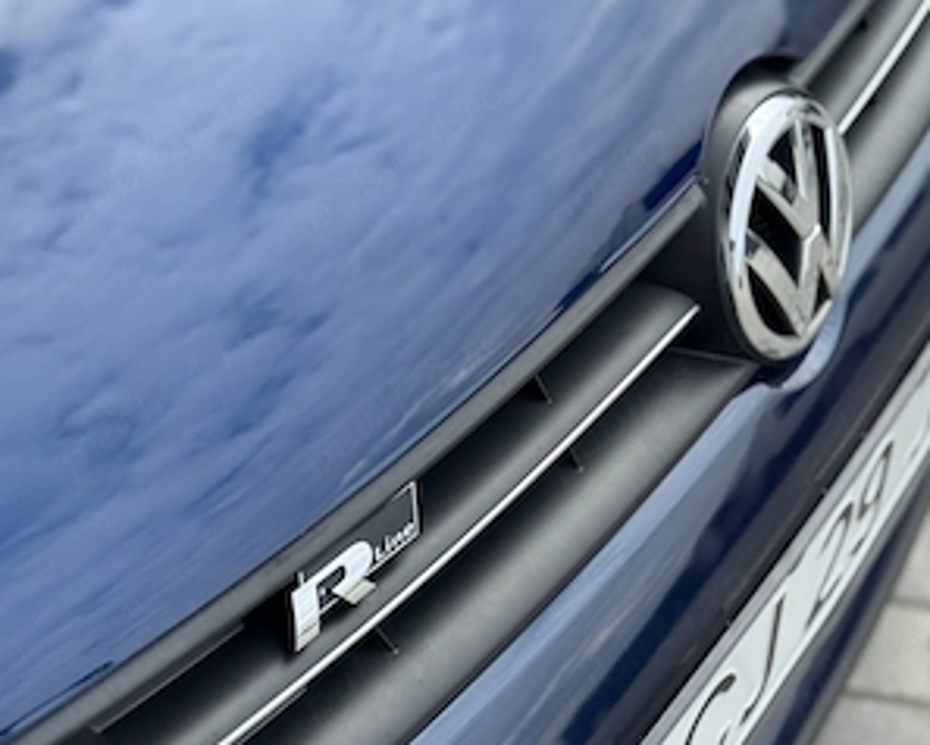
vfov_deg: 24.2
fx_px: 1735
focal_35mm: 63
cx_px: 467
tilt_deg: -47.3
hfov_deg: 30.0
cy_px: 438
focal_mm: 6.76
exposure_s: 1/1152
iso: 64
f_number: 1.78
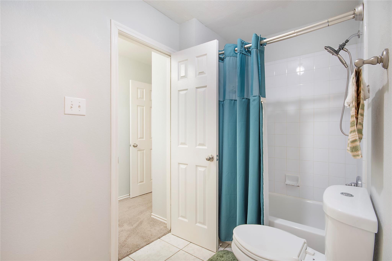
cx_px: 196
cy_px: 130
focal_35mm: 15
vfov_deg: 77.3
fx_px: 163
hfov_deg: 100.4
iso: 100
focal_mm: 10
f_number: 11
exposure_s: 1/2
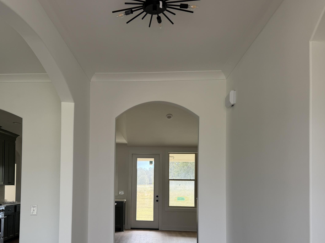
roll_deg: -0.9
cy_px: 170
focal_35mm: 34
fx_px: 319
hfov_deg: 53.4
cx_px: 122
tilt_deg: +1.4
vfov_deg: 41.0
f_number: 1.78
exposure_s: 1/348
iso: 80
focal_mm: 6.76
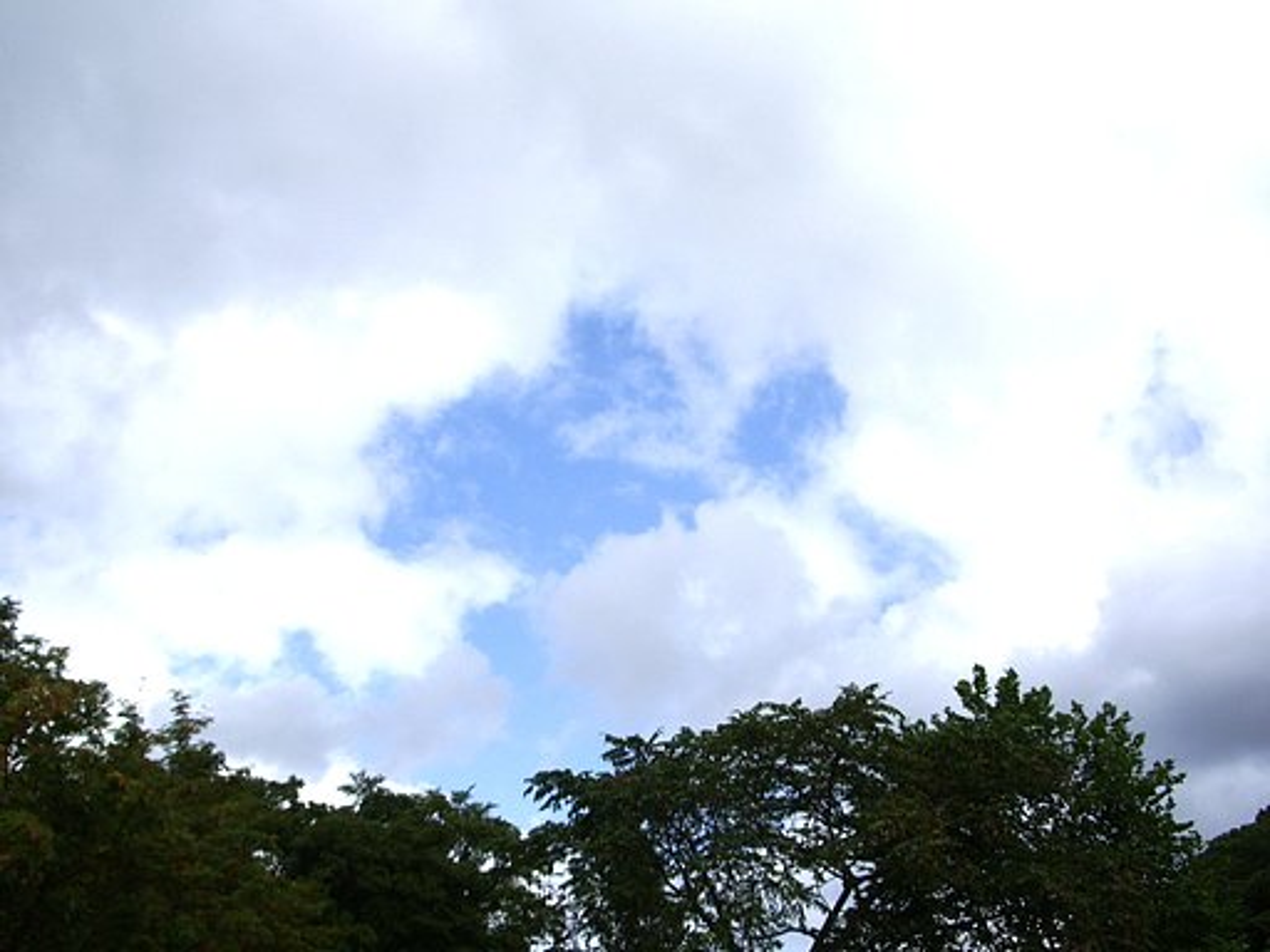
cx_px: 635
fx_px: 1504
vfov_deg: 35.1
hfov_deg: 45.8
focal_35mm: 41
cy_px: 476
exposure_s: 1/640
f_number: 4.6
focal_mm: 6.8
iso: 50
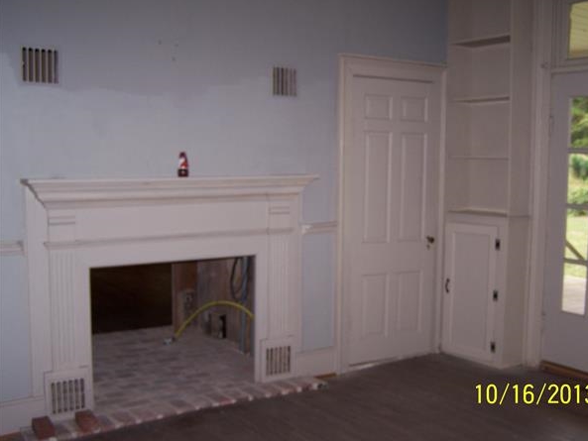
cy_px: 219
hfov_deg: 45.7
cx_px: 313
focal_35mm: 41
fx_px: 697
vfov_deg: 35.1
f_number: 2.8
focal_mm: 6.3
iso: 80
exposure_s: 1/60
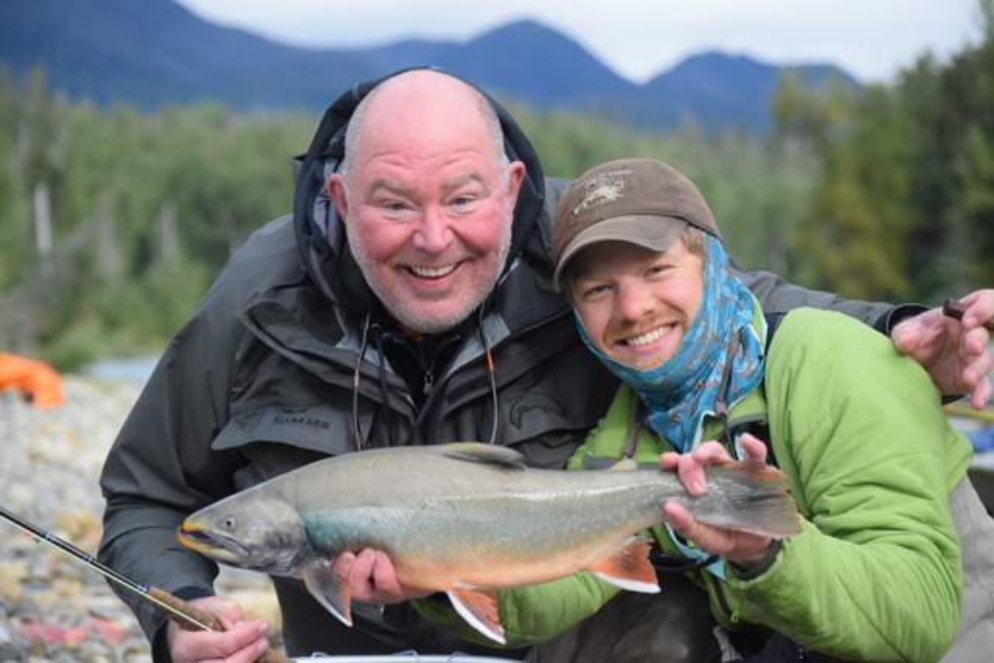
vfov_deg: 11.4
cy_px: 332
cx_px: 497
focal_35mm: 120
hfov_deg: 17.1
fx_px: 3314
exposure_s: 1/4000
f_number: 4.5
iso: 3200
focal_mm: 80
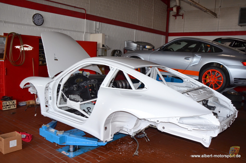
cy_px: 82
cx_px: 123
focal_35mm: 32
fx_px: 215
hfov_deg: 59.6
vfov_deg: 41.6
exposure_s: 1/125
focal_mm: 21
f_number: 3.5
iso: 320
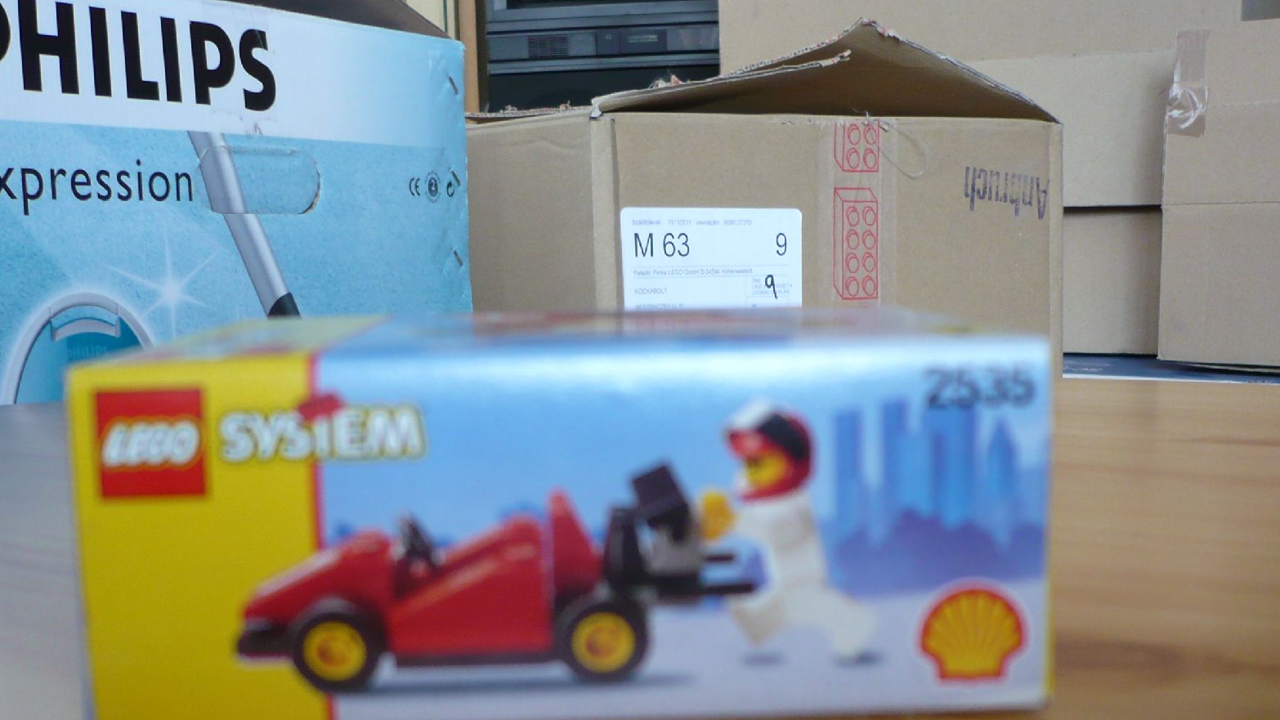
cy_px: 569
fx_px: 1629
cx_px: 591
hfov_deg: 42.9
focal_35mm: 48
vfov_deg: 24.6
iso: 125
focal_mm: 5.8
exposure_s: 1/30
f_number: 2.8
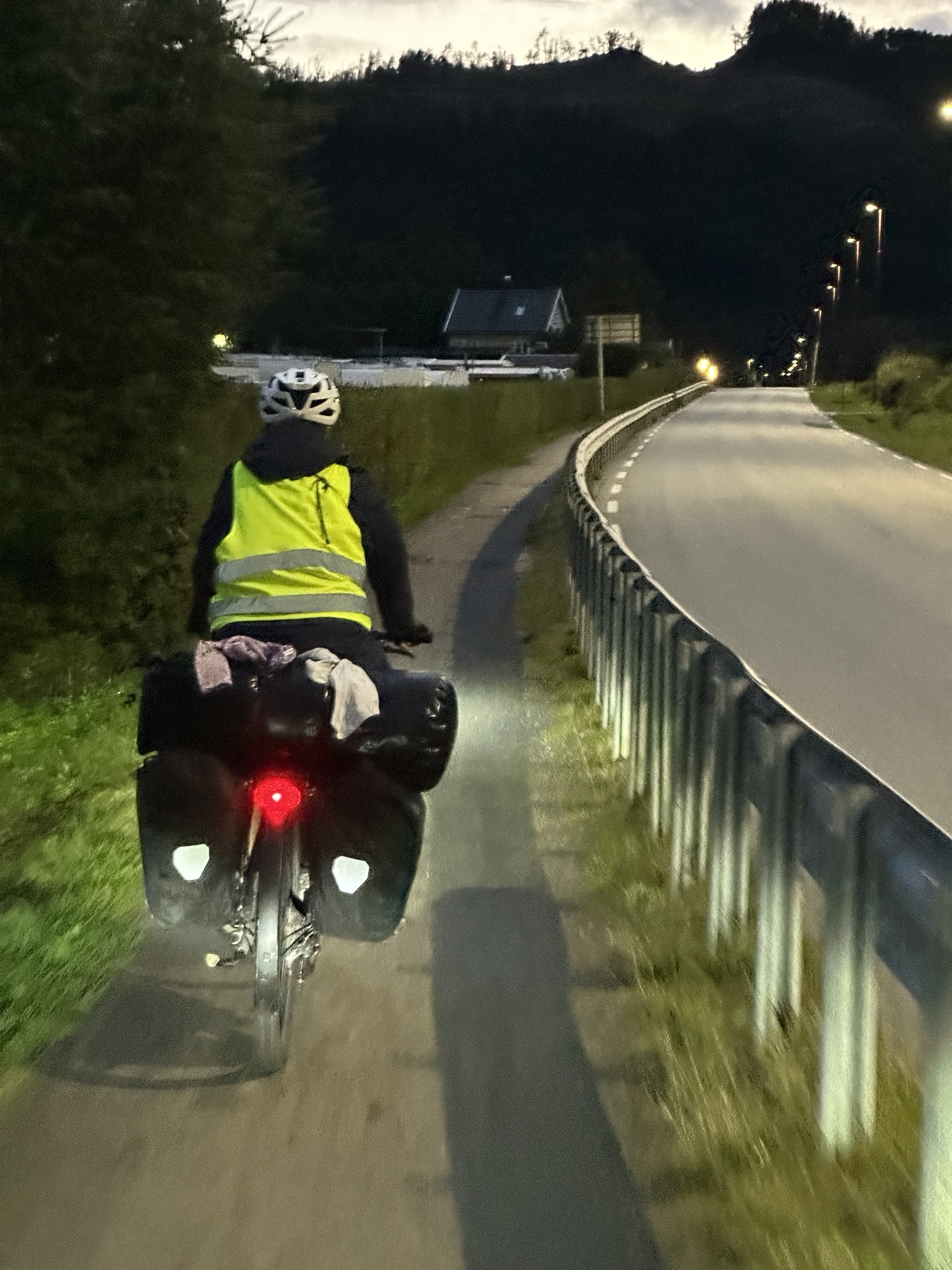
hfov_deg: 19.1
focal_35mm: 77
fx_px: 2824
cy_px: 635
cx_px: 476
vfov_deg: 25.3
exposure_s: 1/25
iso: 2000
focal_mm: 9
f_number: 2.8
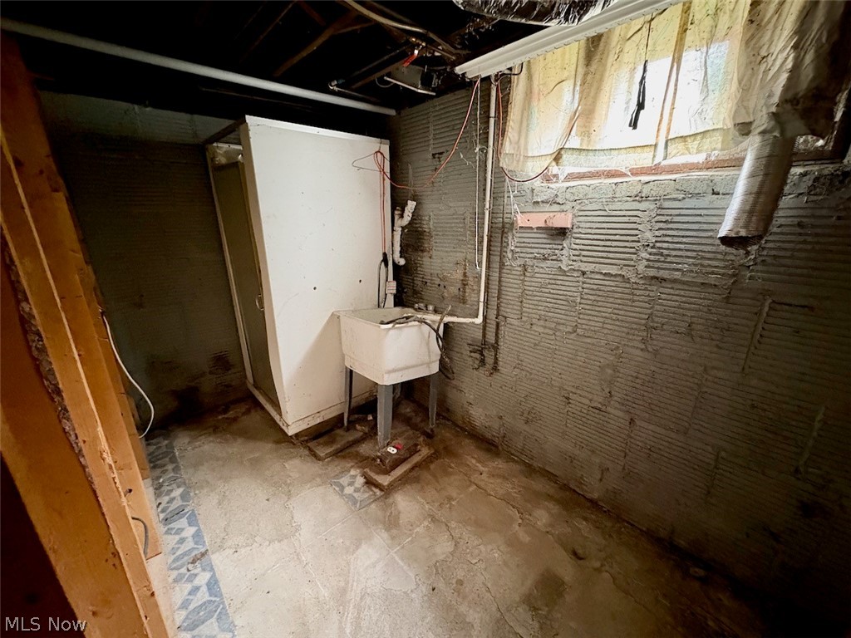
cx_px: 426
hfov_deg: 102.1
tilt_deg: -16.2
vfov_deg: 85.7
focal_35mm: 14
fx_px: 344
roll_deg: +1.3
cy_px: 319
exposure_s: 1/31
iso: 1000
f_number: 2.2
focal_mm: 2.22
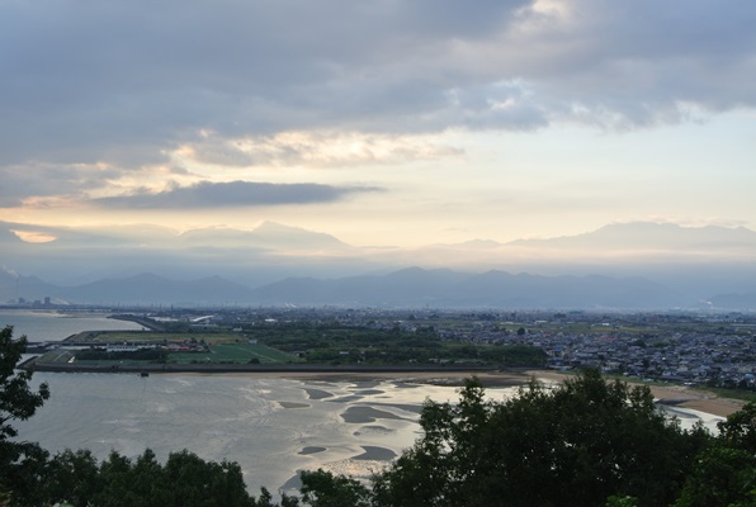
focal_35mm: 51
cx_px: 378
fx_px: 1073
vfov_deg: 26.6
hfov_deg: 38.8
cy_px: 254
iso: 100
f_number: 4.8
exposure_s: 1/125
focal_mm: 18.9
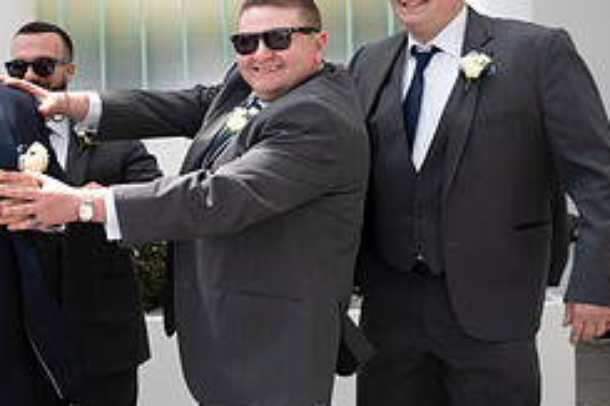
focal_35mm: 71
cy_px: 182
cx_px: 15
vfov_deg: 19.2
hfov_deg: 27.0
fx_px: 1202
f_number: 2.8
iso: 50
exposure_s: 1/250
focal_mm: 30
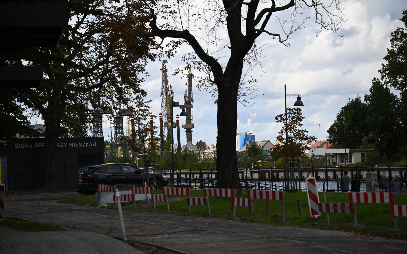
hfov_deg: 17.0
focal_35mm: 123
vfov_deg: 10.7
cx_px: 203
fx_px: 1364
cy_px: 121
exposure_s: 1/3200
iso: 400
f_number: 4
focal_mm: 120
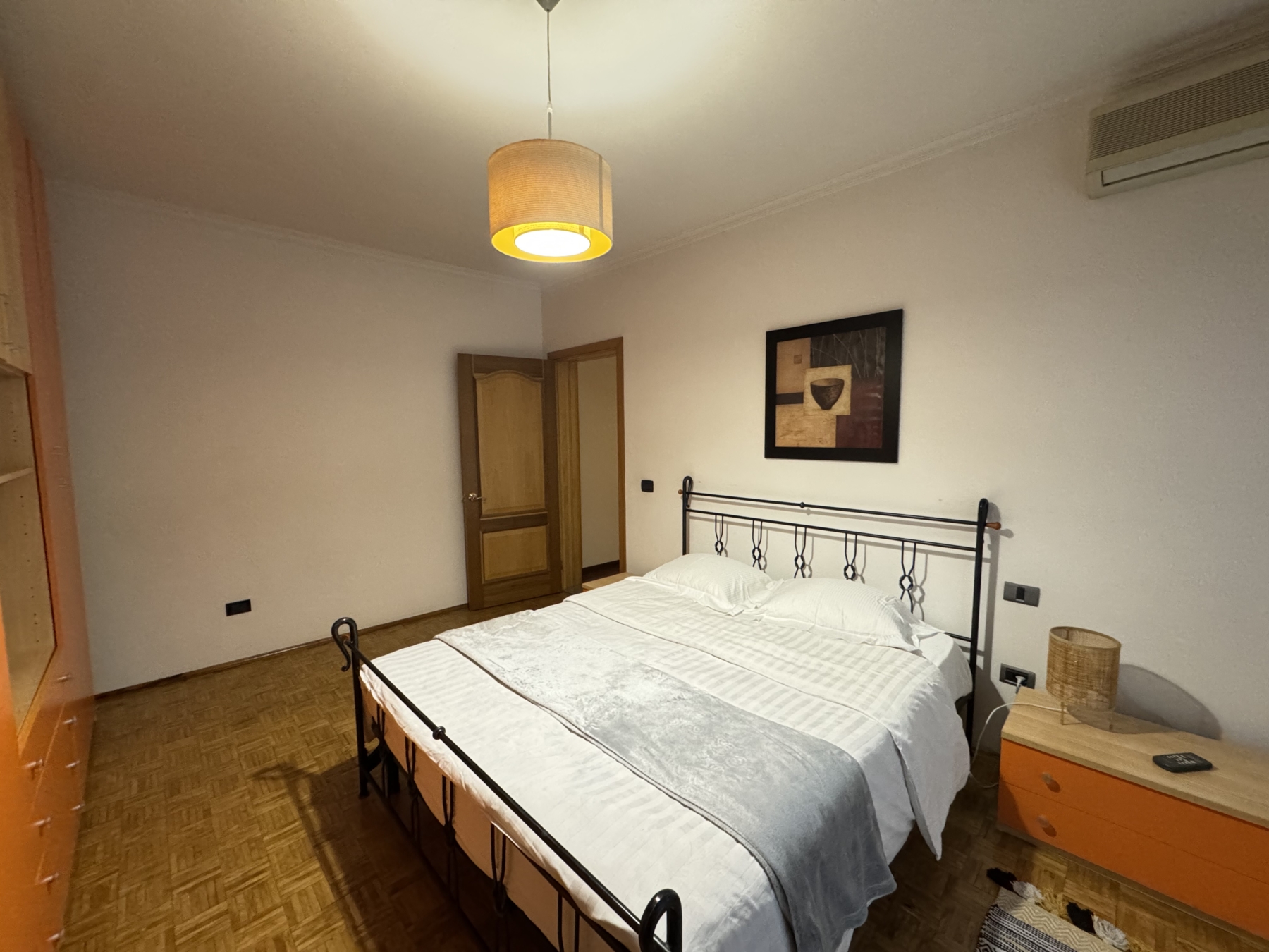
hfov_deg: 102.1
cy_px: 476
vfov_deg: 85.7
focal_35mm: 14
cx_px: 634
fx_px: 513
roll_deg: +0.7
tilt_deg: -4.9
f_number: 2.2
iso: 1000
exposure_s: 1/50
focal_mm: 2.22
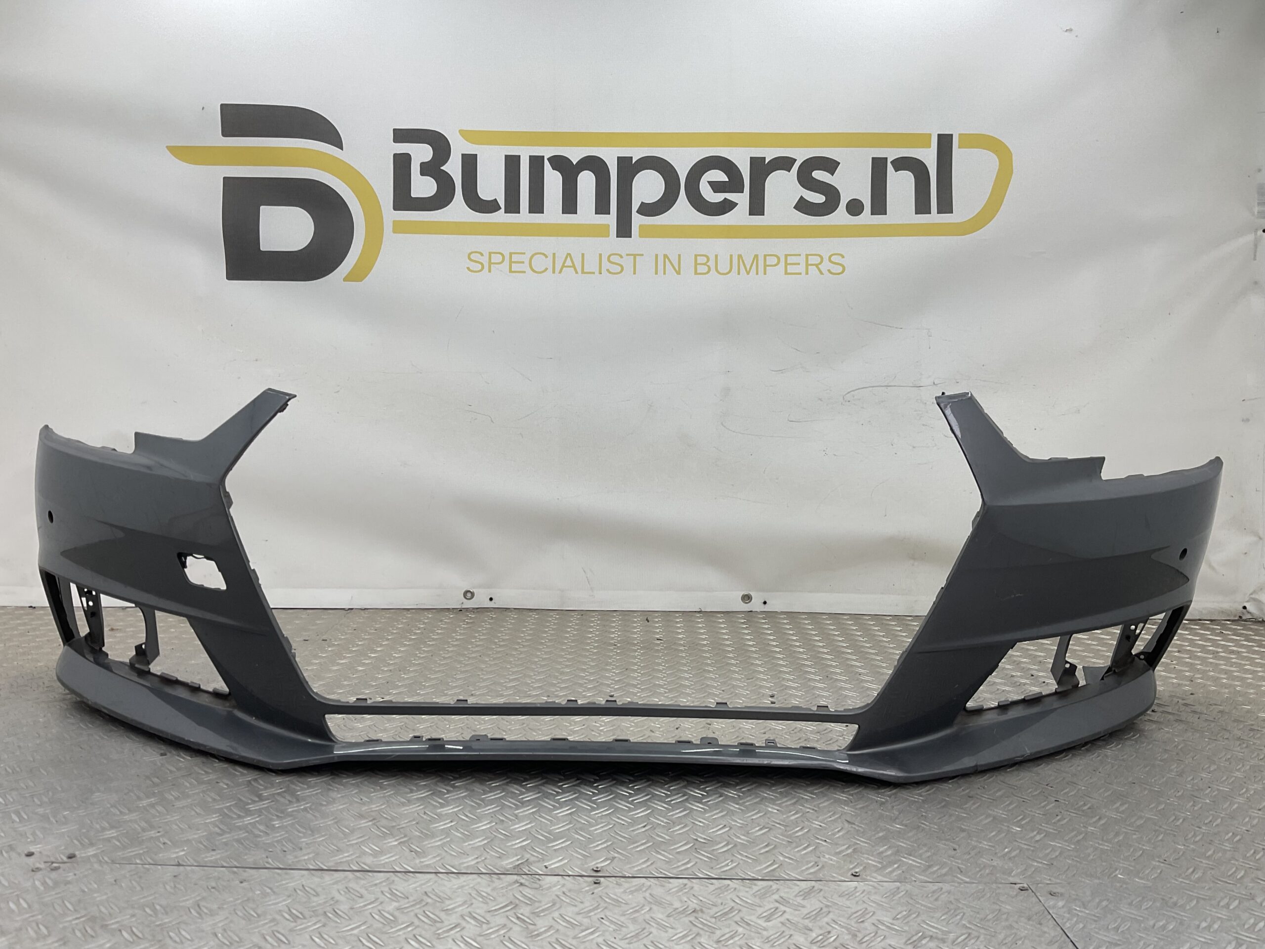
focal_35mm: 29
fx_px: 1060
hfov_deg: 61.7
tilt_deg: -5.7
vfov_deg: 48.2
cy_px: 474
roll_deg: -1.4
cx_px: 632
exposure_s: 1/100
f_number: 1.8
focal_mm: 3
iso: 25
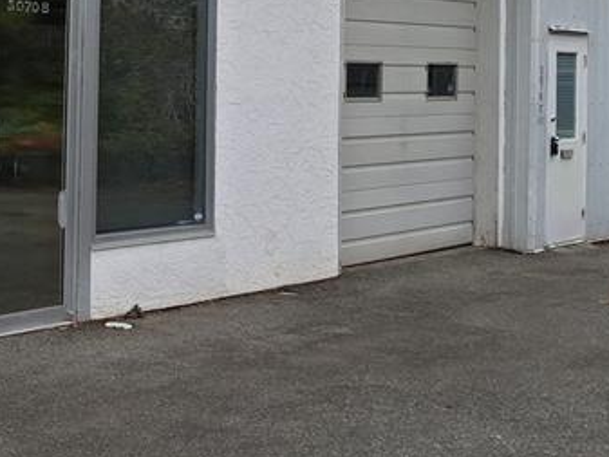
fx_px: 1443
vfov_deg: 17.7
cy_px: 47
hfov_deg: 22.7
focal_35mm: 82
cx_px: -34
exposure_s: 1/346
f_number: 1.8
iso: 25
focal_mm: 4
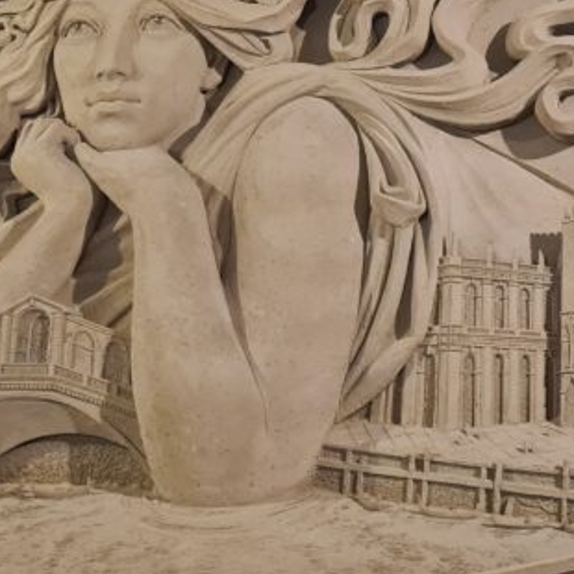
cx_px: 274
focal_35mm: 76
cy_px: 200
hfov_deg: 22.8
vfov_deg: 22.7
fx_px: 1426
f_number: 1.8
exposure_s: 1/33
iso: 640
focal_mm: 5.4
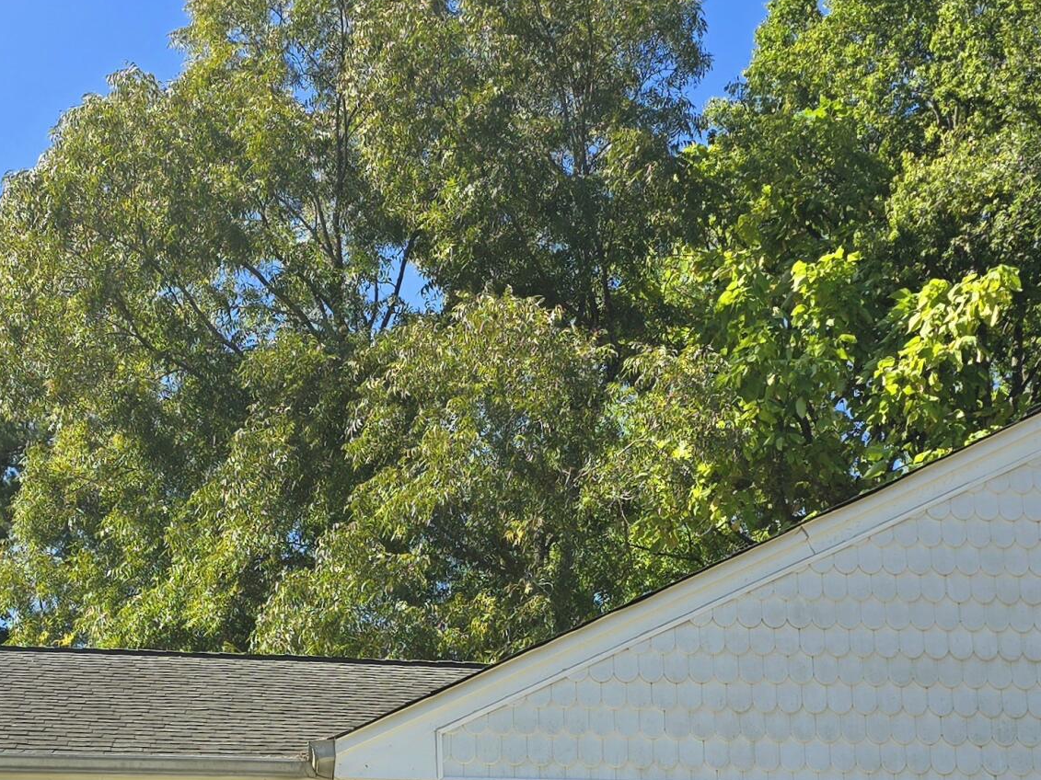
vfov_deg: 22.5
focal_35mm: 61
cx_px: 434
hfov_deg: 31.6
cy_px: 892
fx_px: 1834
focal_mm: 6.3
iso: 12
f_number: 1.7
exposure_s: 1/385
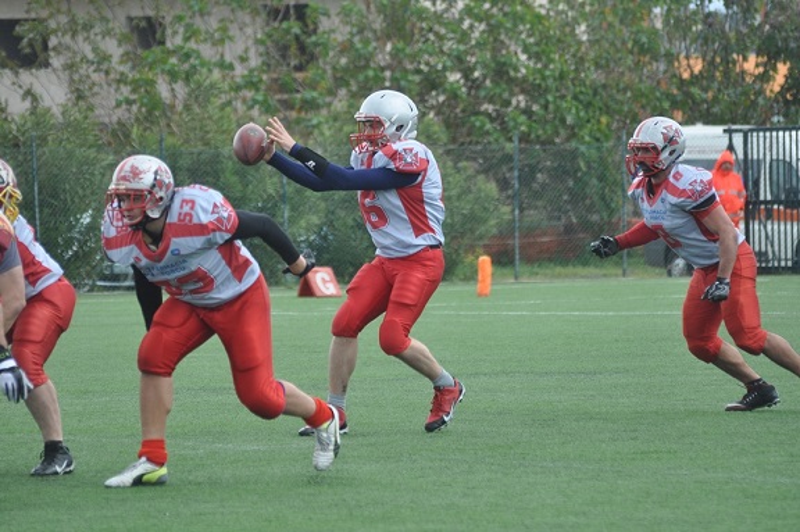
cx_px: 400
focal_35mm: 255
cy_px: 266
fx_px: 5662
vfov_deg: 5.4
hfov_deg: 8.1
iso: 400
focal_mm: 170
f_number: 4.5
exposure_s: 1/1250
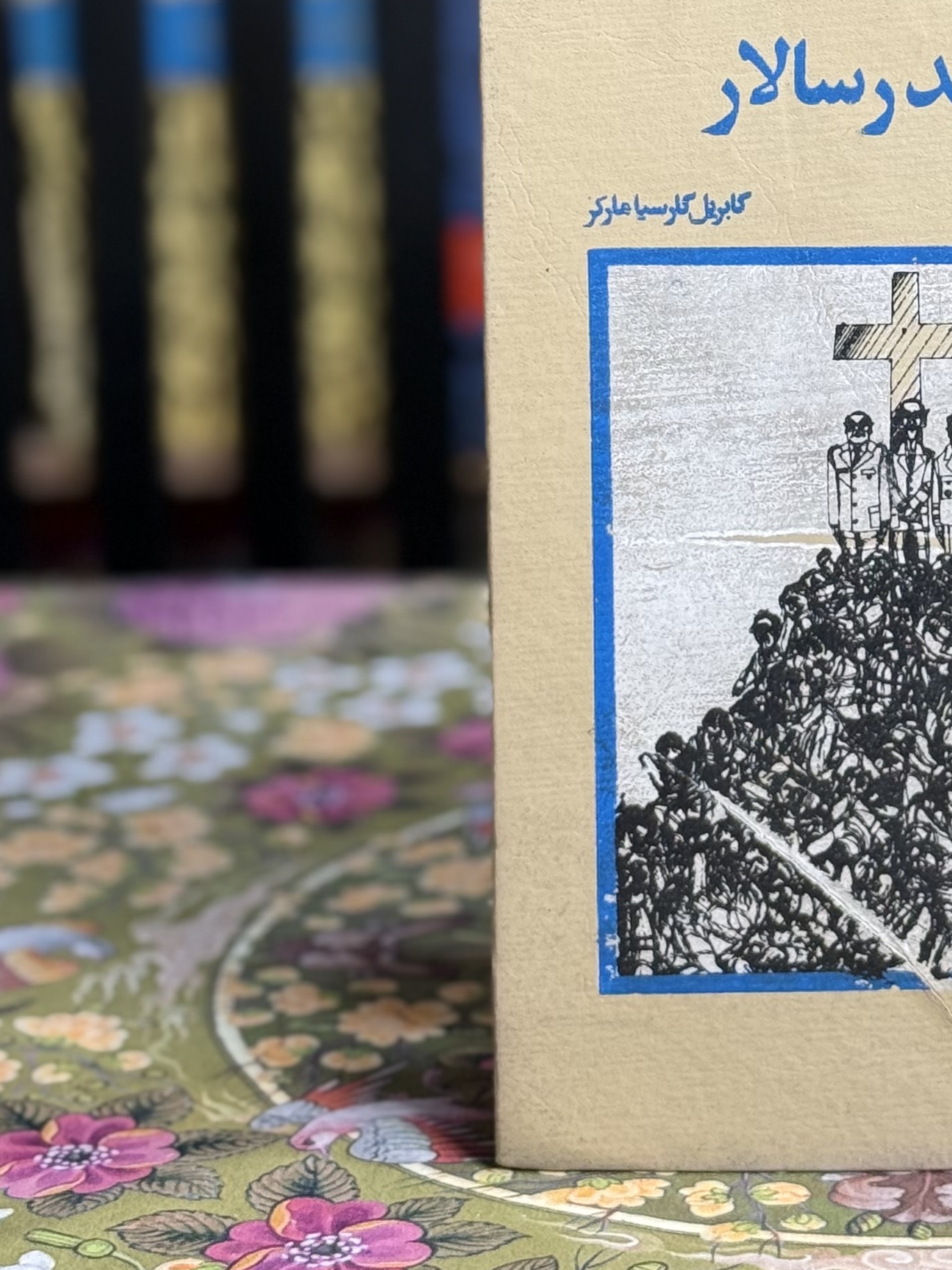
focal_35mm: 106
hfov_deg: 13.8
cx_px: 850
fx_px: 3888
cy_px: 160
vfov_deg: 18.3
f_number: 1.78
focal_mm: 6.76
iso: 80
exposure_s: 1/100
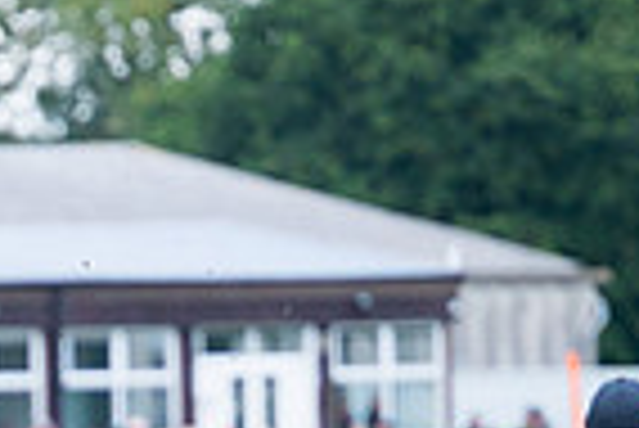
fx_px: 13592
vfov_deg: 1.8
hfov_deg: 2.7
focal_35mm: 765
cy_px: 677
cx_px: -434
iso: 640
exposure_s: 1/1000
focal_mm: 165
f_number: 4
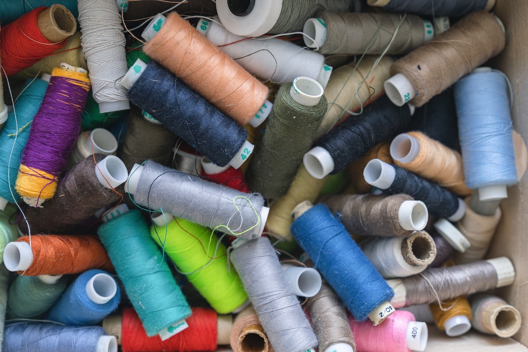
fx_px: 704
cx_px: 264
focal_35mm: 48
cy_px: 176
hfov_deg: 41.1
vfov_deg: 28.1
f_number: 5
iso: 1600
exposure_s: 1/80
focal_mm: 48
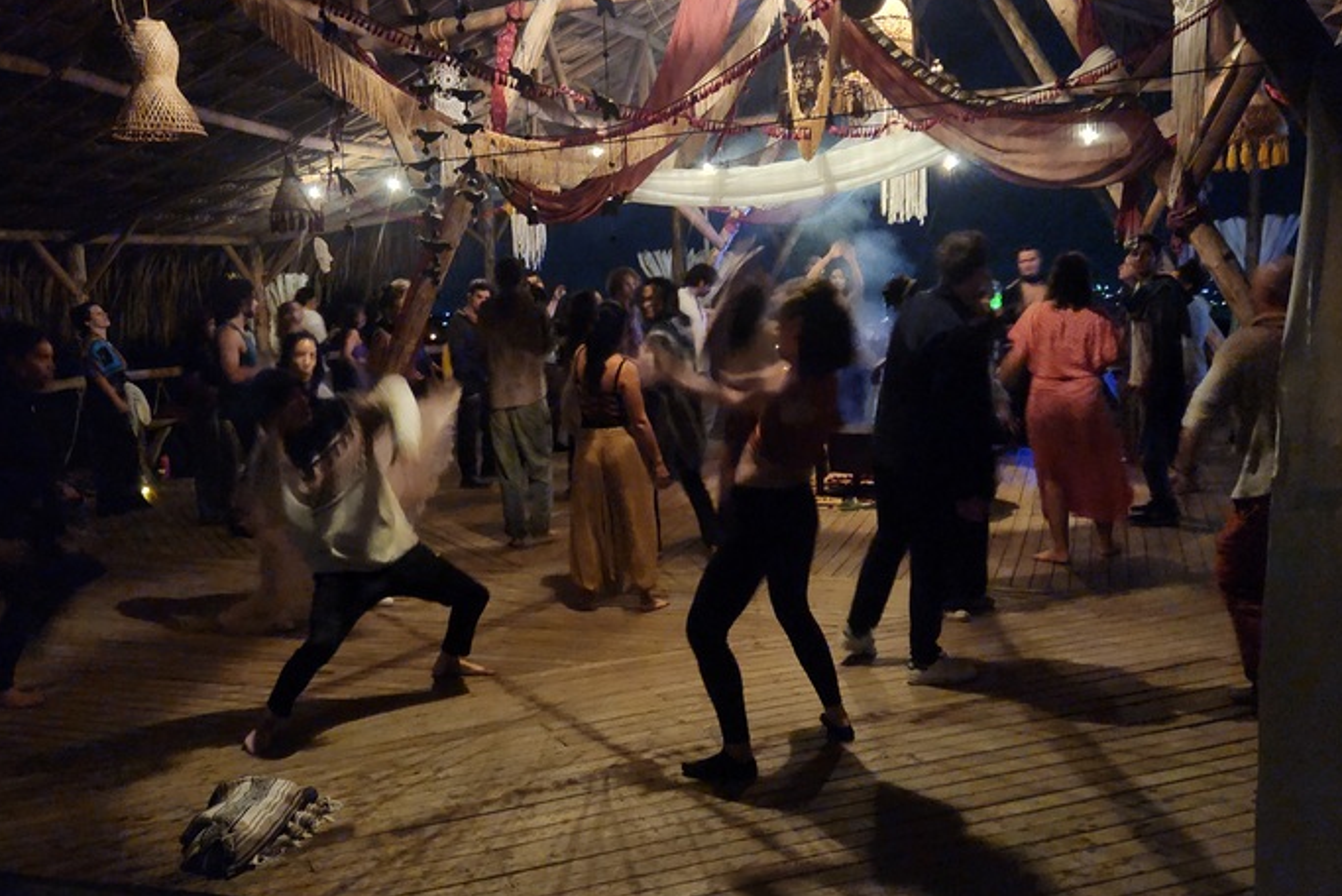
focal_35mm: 35
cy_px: 489
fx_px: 1305
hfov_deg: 54.2
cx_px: 574
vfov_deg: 37.9
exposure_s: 1/10
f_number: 1.8
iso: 2000
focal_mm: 5.4
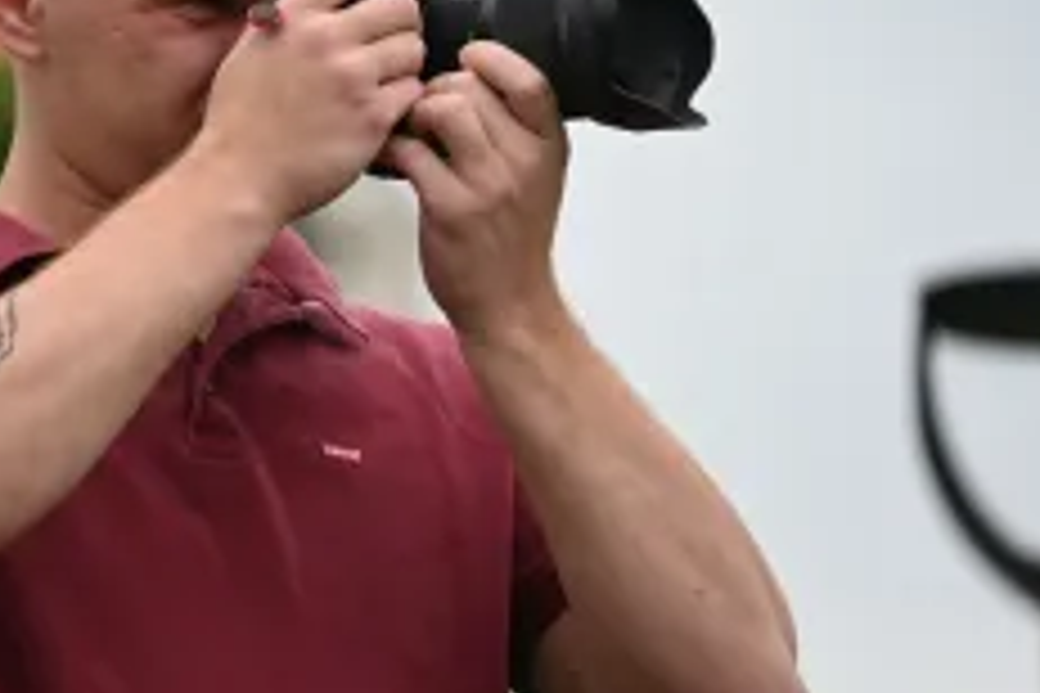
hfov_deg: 3.7
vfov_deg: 2.5
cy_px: 277
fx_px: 16177
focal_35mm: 560
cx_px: 221
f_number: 6
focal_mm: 210
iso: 400
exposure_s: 1/400
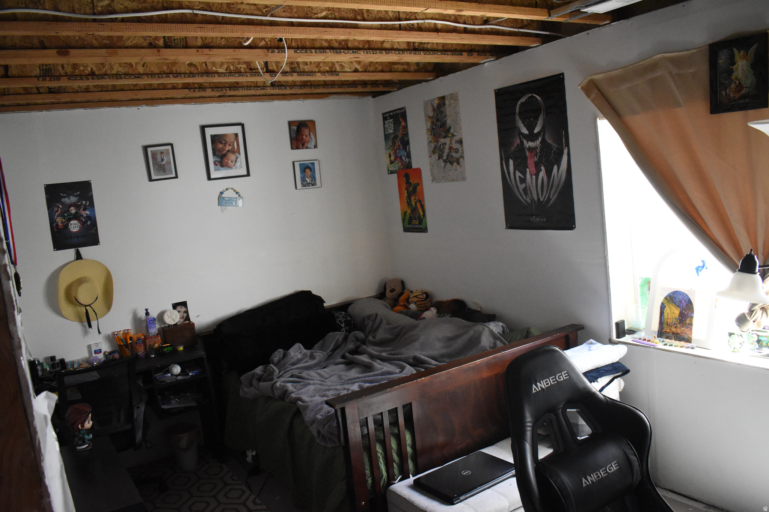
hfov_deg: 61.9
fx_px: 641
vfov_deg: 43.6
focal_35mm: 30
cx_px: 384
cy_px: 256
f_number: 3.5
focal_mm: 20
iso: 4500
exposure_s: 1/200
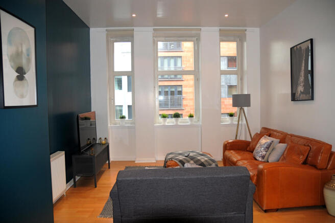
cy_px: 112
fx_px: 251
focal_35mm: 27
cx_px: 168
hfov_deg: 67.4
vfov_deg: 47.8
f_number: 4
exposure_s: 1/60
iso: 400
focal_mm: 18
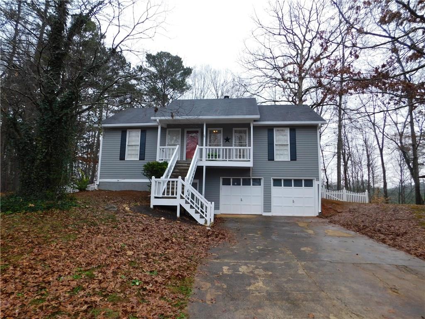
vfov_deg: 58.9
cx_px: 212
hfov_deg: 73.9
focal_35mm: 23
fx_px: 282
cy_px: 160
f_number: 3
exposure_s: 1/50
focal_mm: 4
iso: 125
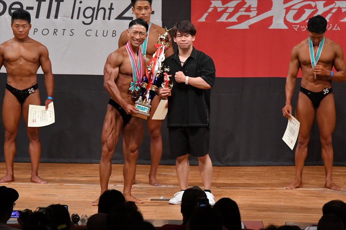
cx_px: 173
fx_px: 2450
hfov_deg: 8.1
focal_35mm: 255
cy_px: 115
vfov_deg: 5.4
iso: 5600
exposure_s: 1/400
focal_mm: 170
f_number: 5.6
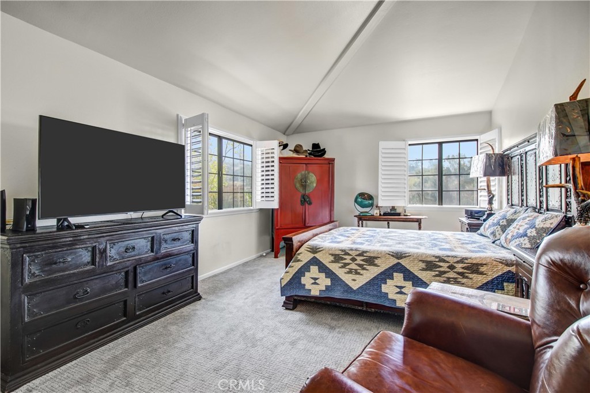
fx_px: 246
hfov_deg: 100.4
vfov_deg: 77.3
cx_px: 295
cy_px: 196
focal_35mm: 15
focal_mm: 10
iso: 400
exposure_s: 1/20
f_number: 8
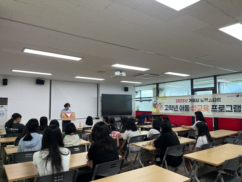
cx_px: 121
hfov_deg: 67.3
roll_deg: -0.9
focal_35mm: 26
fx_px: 182
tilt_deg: +3.3
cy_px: 91
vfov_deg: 53.1
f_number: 1.6
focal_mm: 5.1
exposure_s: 1/120
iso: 100
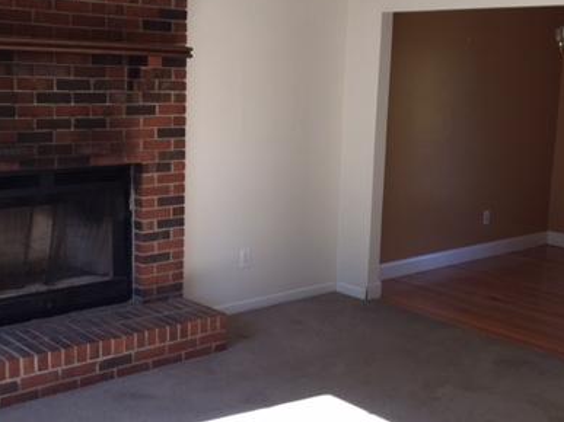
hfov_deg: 39.6
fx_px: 782
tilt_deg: -11.4
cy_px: 212
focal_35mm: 48
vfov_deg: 30.2
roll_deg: -2.0
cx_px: 243
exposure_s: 1/120
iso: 40
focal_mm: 4.15
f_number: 2.2
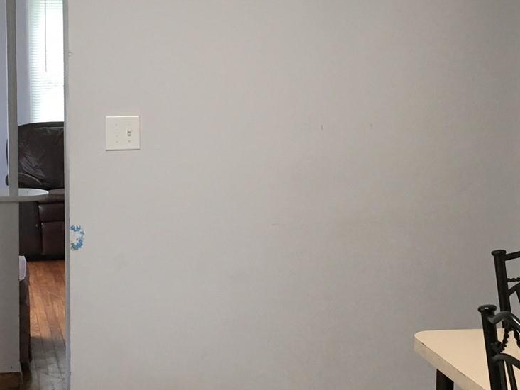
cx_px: 233
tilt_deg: -5.4
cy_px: 156
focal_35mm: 81
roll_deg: +0.8
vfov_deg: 18.2
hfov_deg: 24.1
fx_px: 1217
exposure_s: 1/30
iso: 40
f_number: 2.2
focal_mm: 4.15
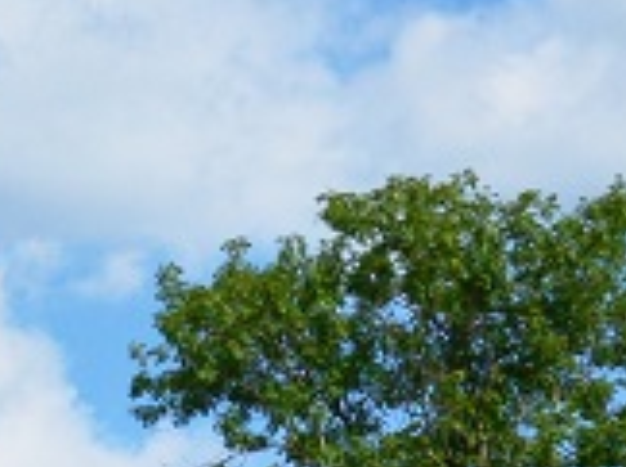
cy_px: 1038
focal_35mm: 257
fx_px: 4641
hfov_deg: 7.5
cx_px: -452
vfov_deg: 5.6
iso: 400
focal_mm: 24
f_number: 11
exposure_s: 1/500
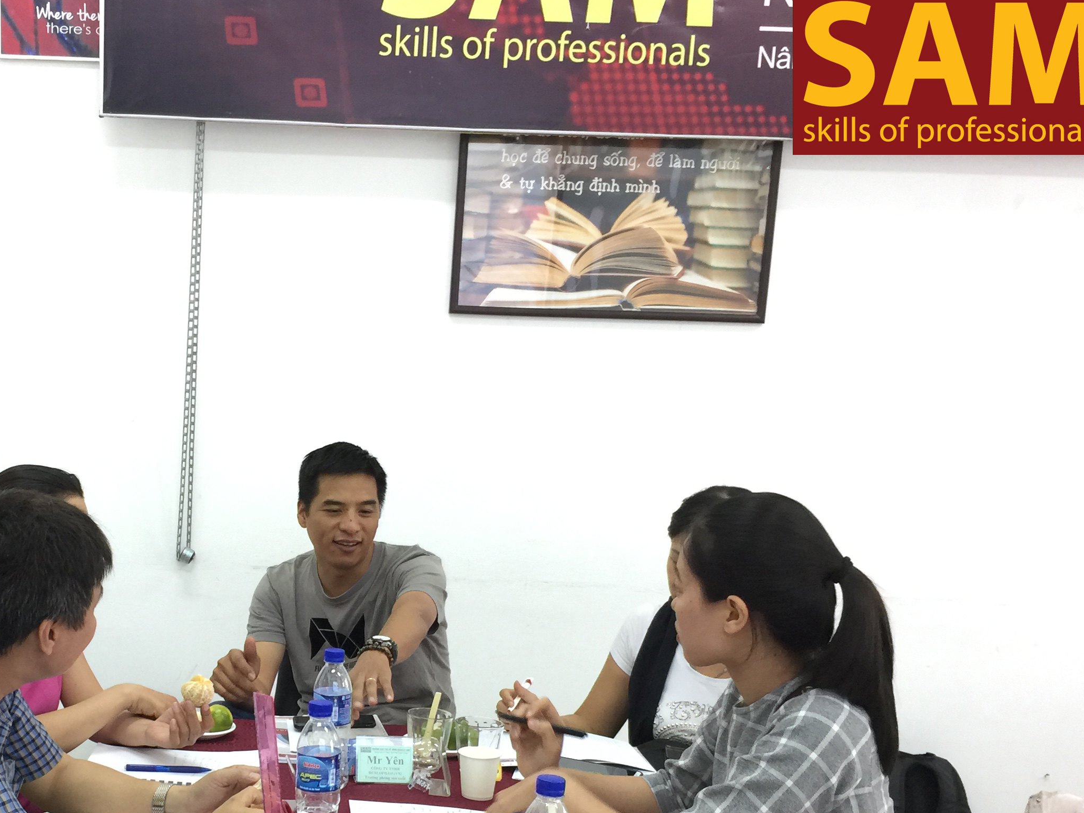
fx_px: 1440
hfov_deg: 40.0
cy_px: 631
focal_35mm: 46
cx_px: 255
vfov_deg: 30.8
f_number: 2.2
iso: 64
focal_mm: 4.15
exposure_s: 1/17
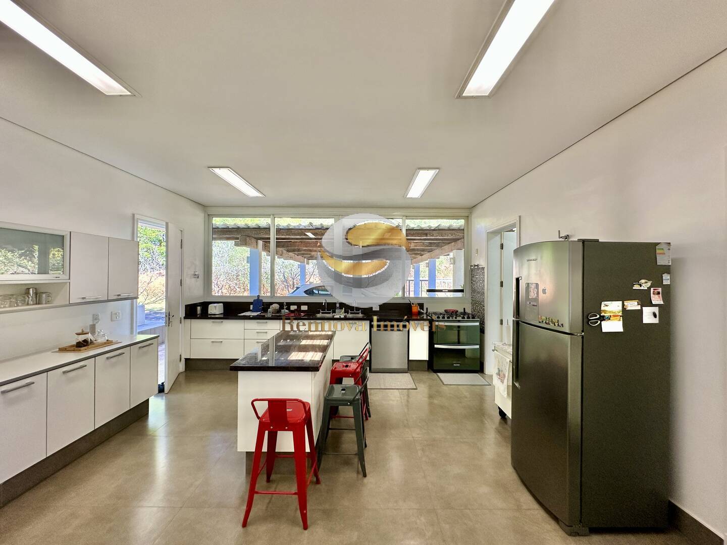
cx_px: 364
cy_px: 272
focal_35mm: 14
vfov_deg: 85.7
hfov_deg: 102.1
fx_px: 294
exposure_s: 1/120
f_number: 2.2
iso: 100
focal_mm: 2.22
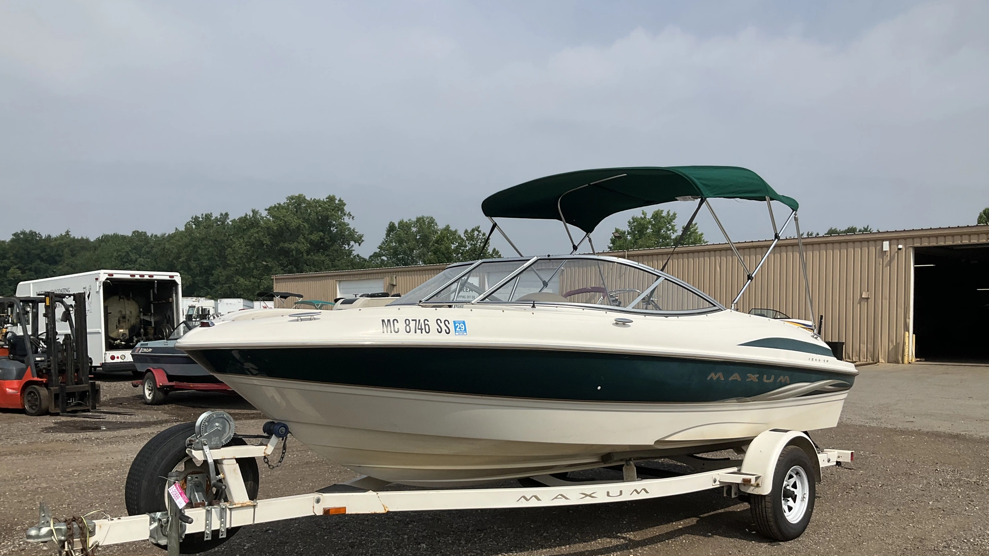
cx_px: 494
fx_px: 839
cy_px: 348
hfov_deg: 61.0
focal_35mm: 32
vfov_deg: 36.5
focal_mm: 3
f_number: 1.8
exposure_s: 1/2959
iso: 25
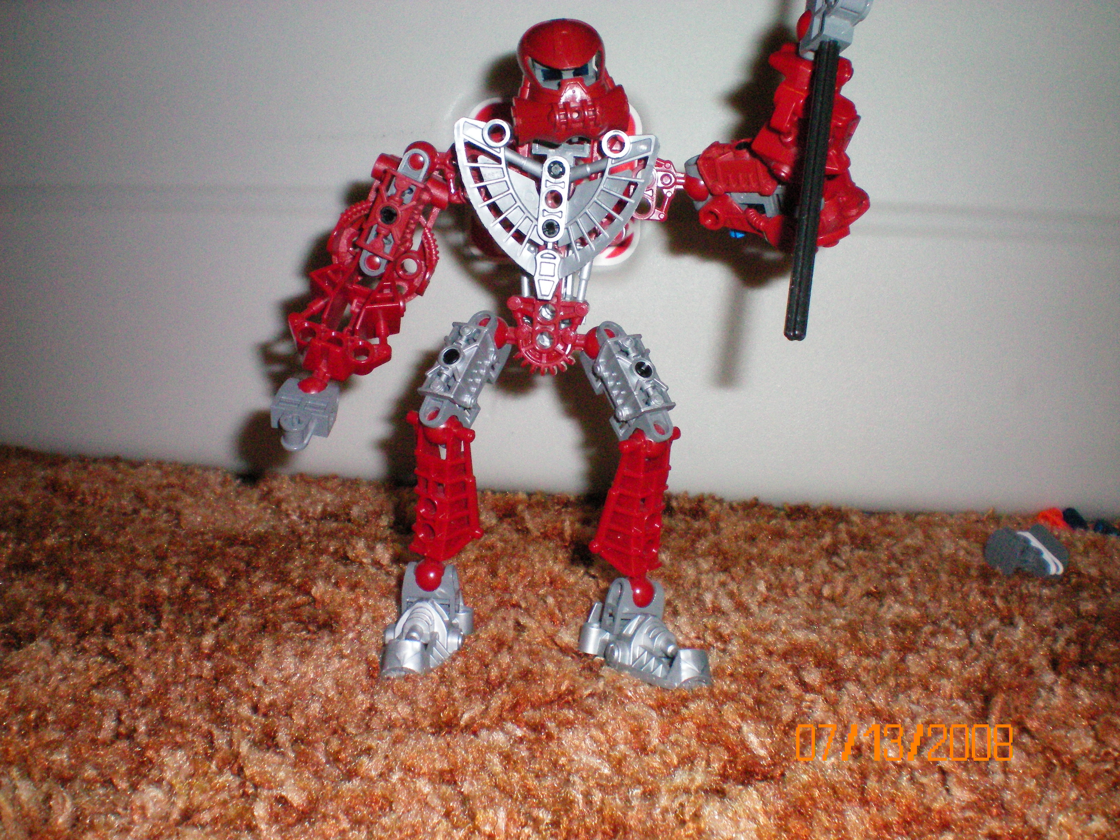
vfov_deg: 37.7
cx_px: 560
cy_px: 420
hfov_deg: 49.0
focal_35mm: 38
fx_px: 1229
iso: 400
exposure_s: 1/60
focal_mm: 6.3
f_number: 4.6
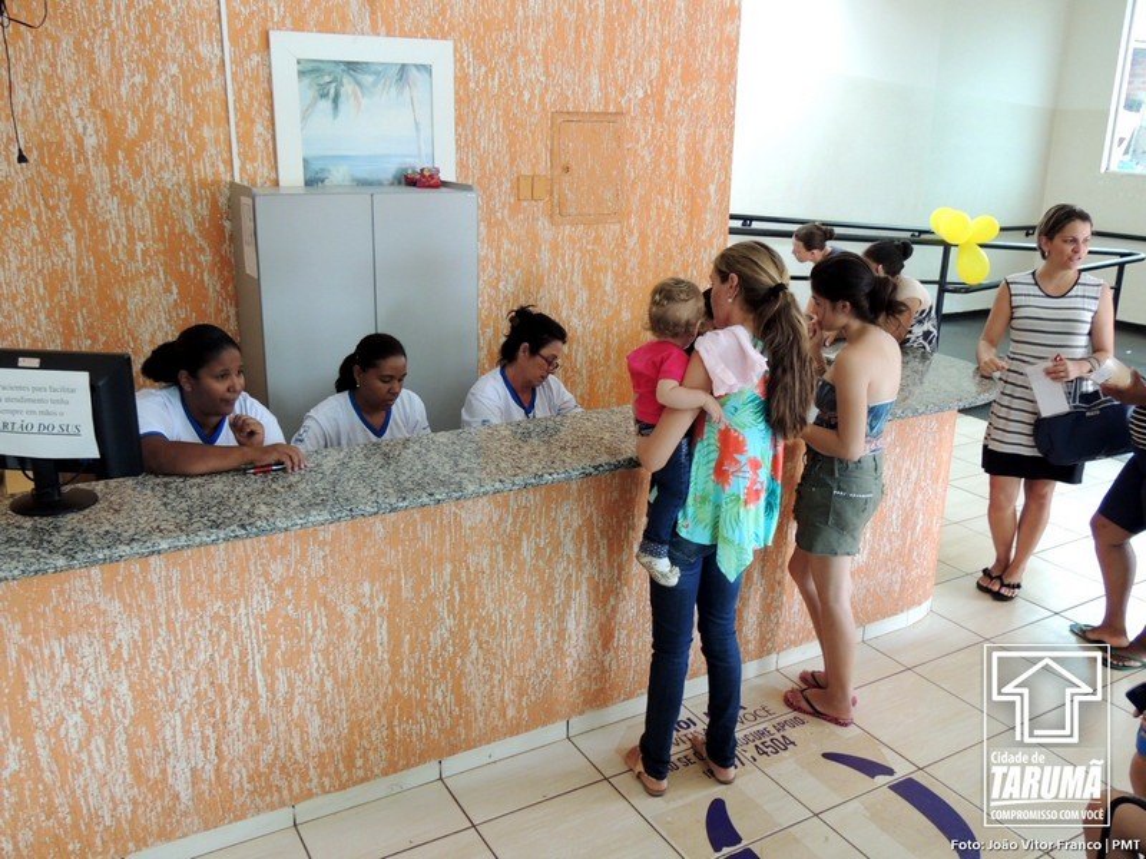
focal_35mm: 30
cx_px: 573
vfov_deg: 46.8
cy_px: 430
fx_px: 993
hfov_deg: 60.0
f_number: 3.1
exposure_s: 1/30
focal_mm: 5.3
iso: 200
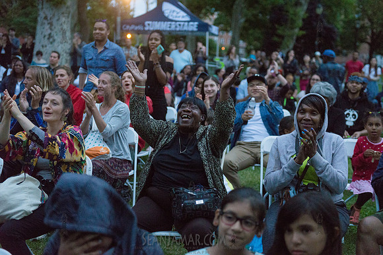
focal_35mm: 55
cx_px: 192
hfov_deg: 36.2
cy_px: 128
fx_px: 585
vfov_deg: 24.6
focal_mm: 55
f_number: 2.8
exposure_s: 1/1250
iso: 4000
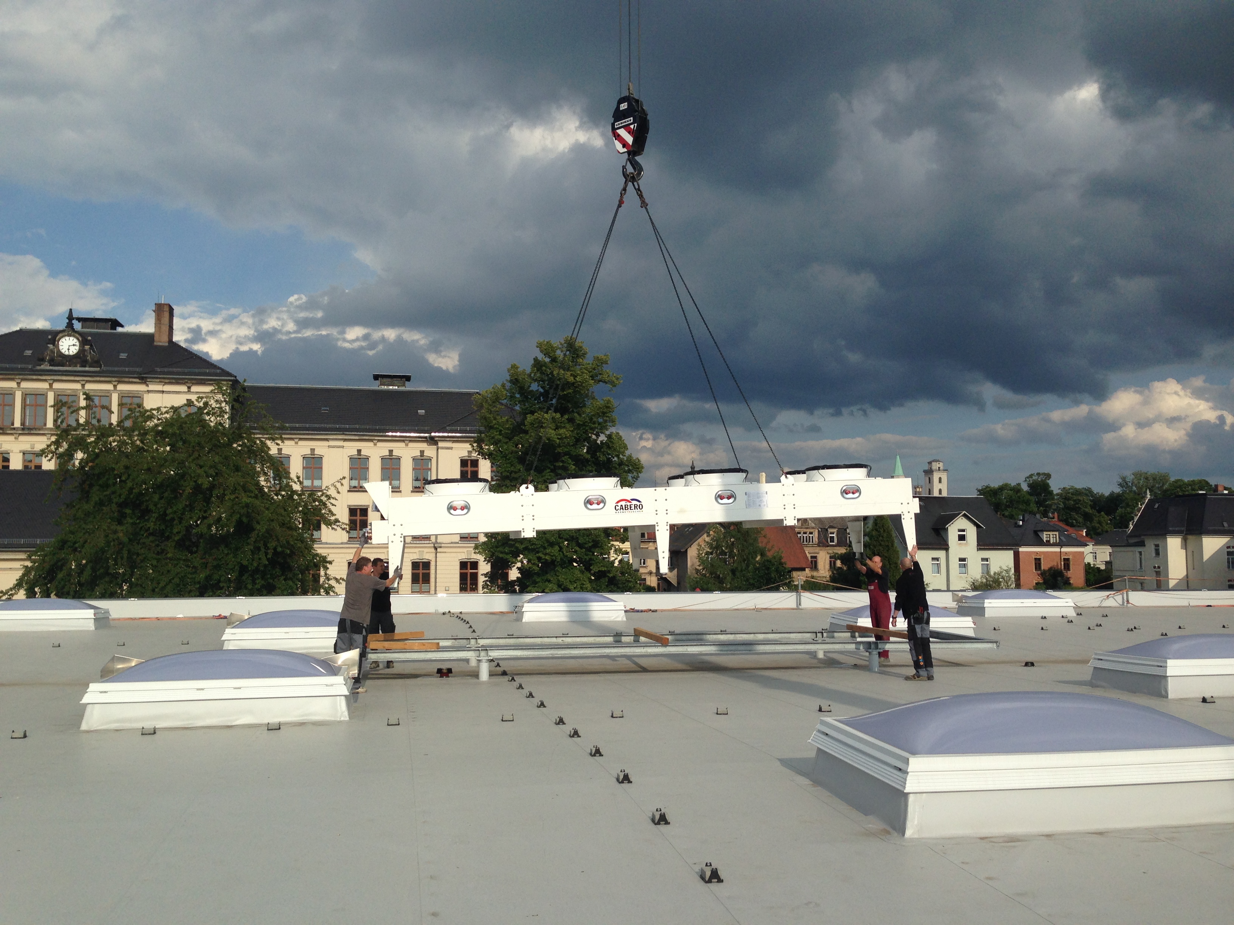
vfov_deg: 42.9
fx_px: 1176
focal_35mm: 33
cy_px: 462
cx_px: 617
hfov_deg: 55.4
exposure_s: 1/2710
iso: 50
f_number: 2.4
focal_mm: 4.12
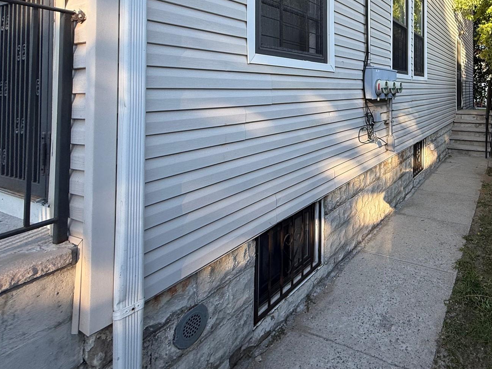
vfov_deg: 57.3
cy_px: 83
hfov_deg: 70.1
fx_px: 313
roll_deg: -0.1
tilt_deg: +1.4
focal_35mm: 22
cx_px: 382
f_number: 2.2
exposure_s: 1/259
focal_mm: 2.22
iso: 50
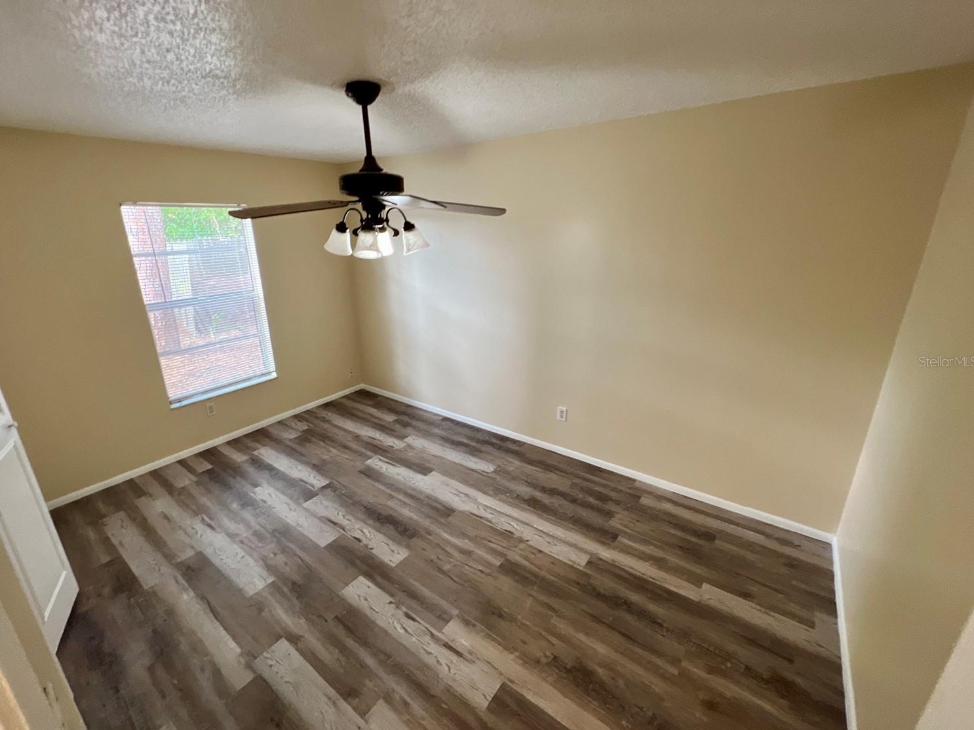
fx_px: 394
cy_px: 361
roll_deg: +3.1
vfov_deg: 85.7
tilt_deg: -17.4
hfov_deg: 101.9
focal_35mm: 14
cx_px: 456
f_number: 1.8
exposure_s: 1/30
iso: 100
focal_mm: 1.57
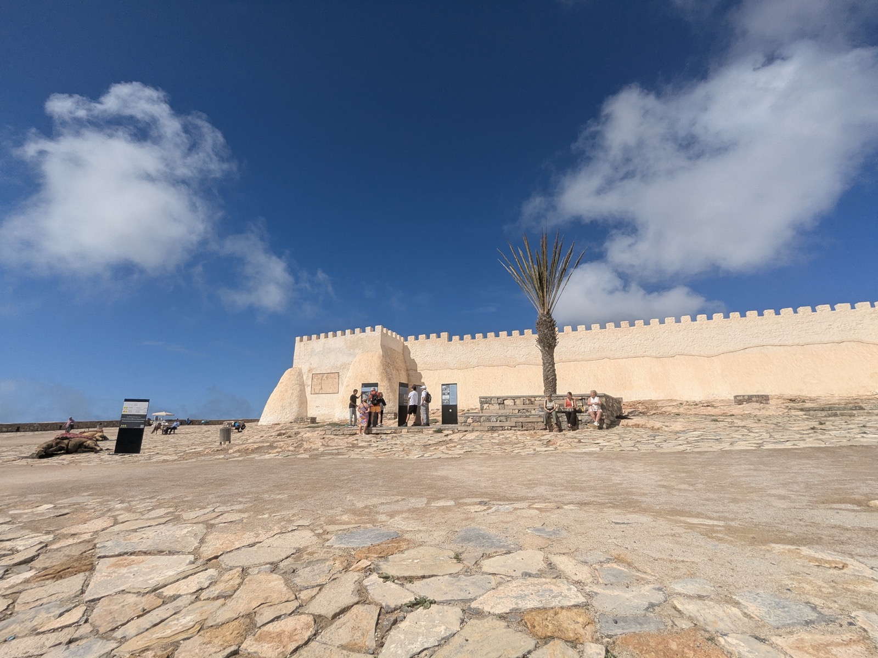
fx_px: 406
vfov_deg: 78.1
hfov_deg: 94.5
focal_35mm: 16
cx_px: 439
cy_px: 329
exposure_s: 1/4219
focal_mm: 2.35
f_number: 2.2
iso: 50
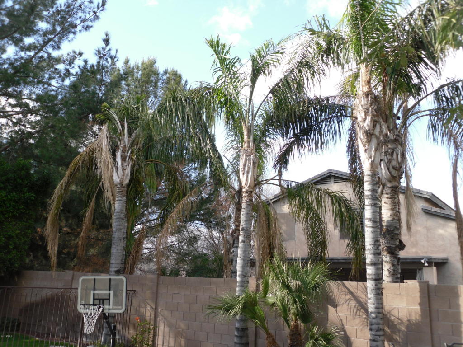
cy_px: 174
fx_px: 602
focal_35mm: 45
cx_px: 232
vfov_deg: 32.2
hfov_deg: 42.1
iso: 80
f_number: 3.5
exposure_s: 1/158
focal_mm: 6.3
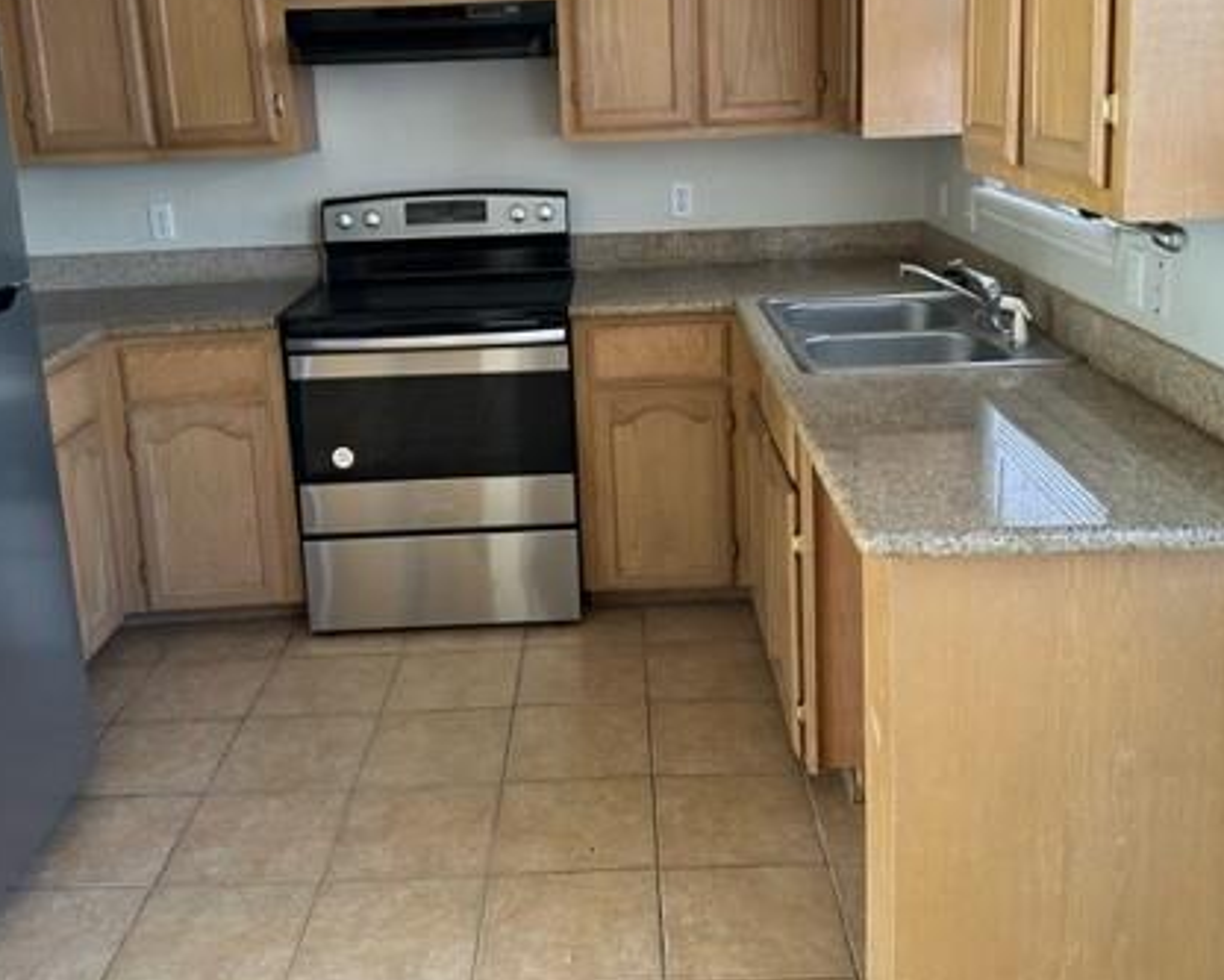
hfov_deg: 50.3
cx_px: 594
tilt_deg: -8.7
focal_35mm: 36
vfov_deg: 40.7
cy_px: 330
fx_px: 1304
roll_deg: +1.3
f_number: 1.78
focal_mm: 6.86
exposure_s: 1/68
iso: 250
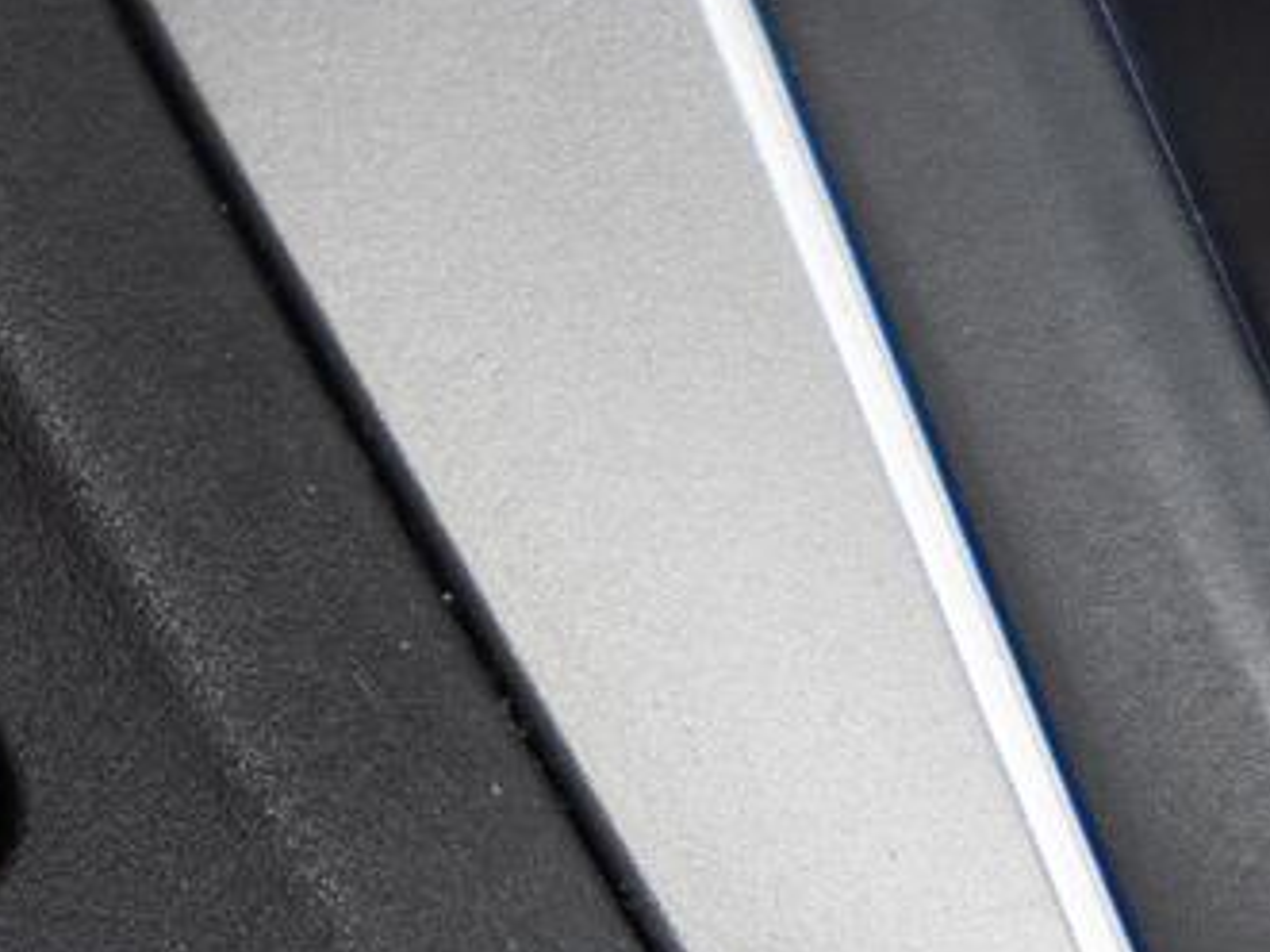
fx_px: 11626
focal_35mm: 317
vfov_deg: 4.7
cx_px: -706
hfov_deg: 6.2
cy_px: 511
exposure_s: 1/40
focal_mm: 60.7
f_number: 4
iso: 400
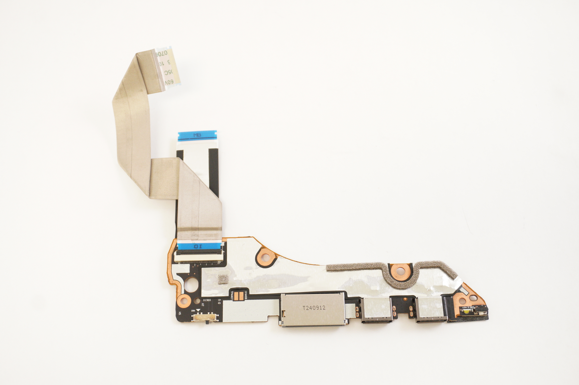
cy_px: 192
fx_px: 747
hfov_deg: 42.4
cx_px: 290
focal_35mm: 46
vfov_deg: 28.9
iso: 1000
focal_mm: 31
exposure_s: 1/30
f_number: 5.6
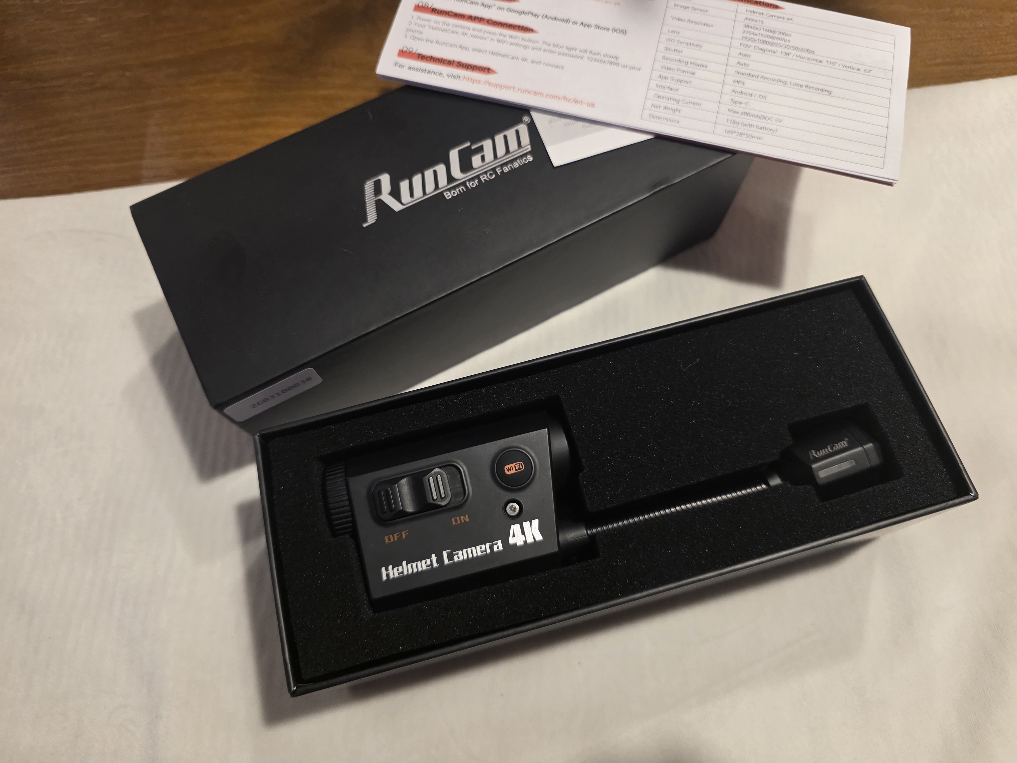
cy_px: 382
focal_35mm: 23
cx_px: 508
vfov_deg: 58.9
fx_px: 676
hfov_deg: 73.9
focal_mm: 6.3
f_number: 1.7
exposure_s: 1/101
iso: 800
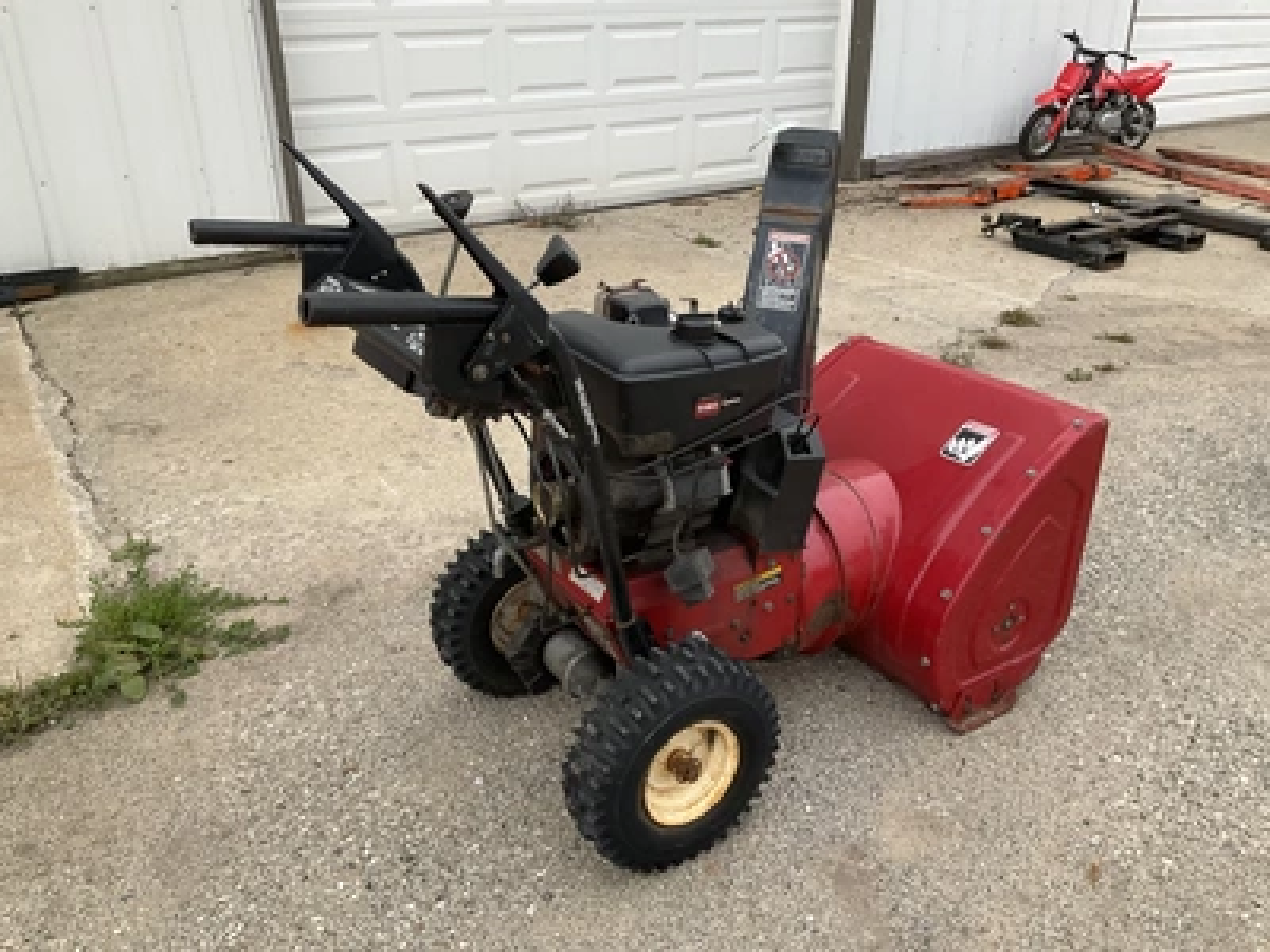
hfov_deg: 61.7
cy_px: 476
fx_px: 1064
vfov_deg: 48.2
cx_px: 635
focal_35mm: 29
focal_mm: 3
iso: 64
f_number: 1.8
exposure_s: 1/122
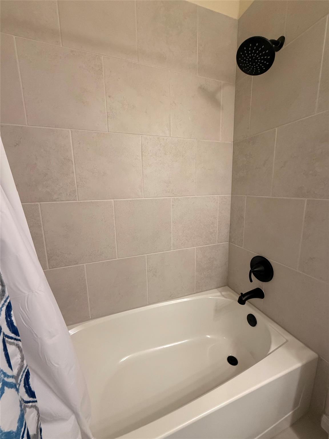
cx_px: 164
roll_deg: -0.7
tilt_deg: -11.1
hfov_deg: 85.7
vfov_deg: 102.1
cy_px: 220
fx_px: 177
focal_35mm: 14
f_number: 2.2
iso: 320
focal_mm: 2.22
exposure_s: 1/120
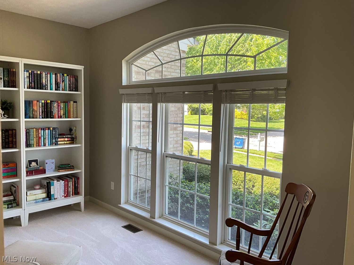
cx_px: 177
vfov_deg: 48.2
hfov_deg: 61.7
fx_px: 297
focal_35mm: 29
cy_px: 132
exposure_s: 1/122
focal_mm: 3
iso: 32
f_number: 1.8
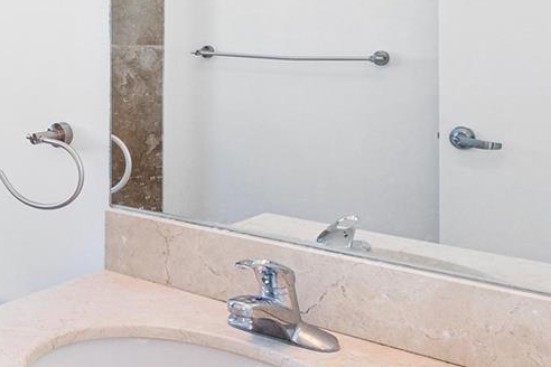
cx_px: -59
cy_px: 29
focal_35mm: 52
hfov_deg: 33.2
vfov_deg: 25.1
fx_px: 796
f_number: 4.5
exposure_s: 1/25
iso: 100
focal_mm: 8
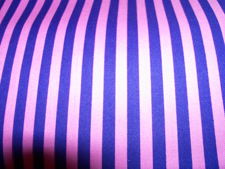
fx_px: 227
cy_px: 84
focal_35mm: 35
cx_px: 112
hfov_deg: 52.6
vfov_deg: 40.7
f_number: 3
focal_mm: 6.3
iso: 100
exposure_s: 1/30
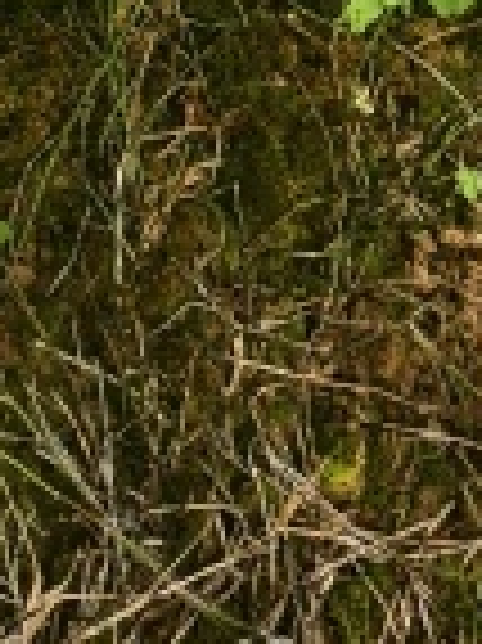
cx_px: -532
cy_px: -1669
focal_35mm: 172
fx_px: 3198
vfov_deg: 8.3
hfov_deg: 8.1
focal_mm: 8.67
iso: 50
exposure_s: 1/633
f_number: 1.75
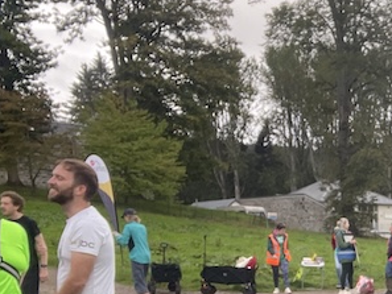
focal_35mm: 62
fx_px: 702
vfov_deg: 22.4
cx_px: 483
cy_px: 316
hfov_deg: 27.1
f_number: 2.2
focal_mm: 2.71
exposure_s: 1/121
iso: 80
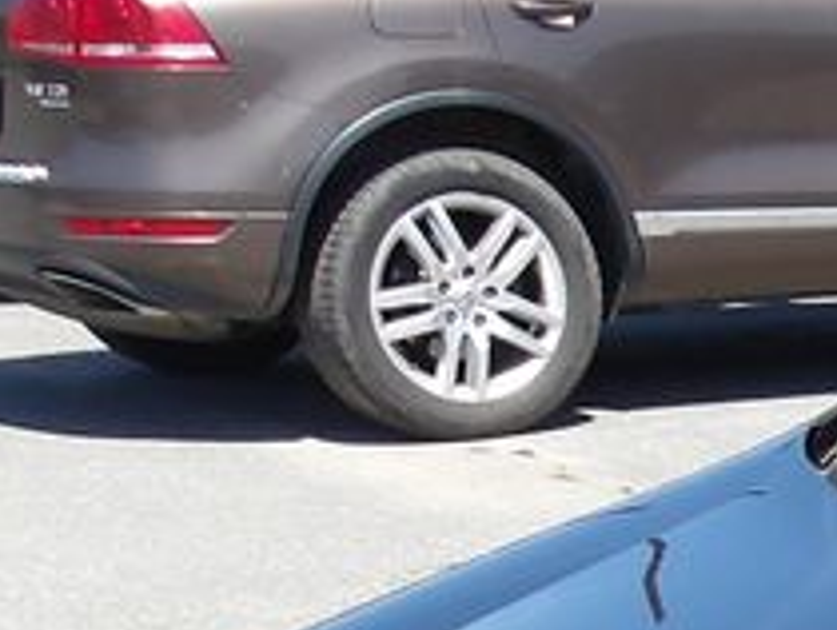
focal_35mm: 154
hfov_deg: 11.5
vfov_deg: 9.2
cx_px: 1714
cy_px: 1120
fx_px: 3728
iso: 100
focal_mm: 4.9
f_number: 3
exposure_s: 1/694
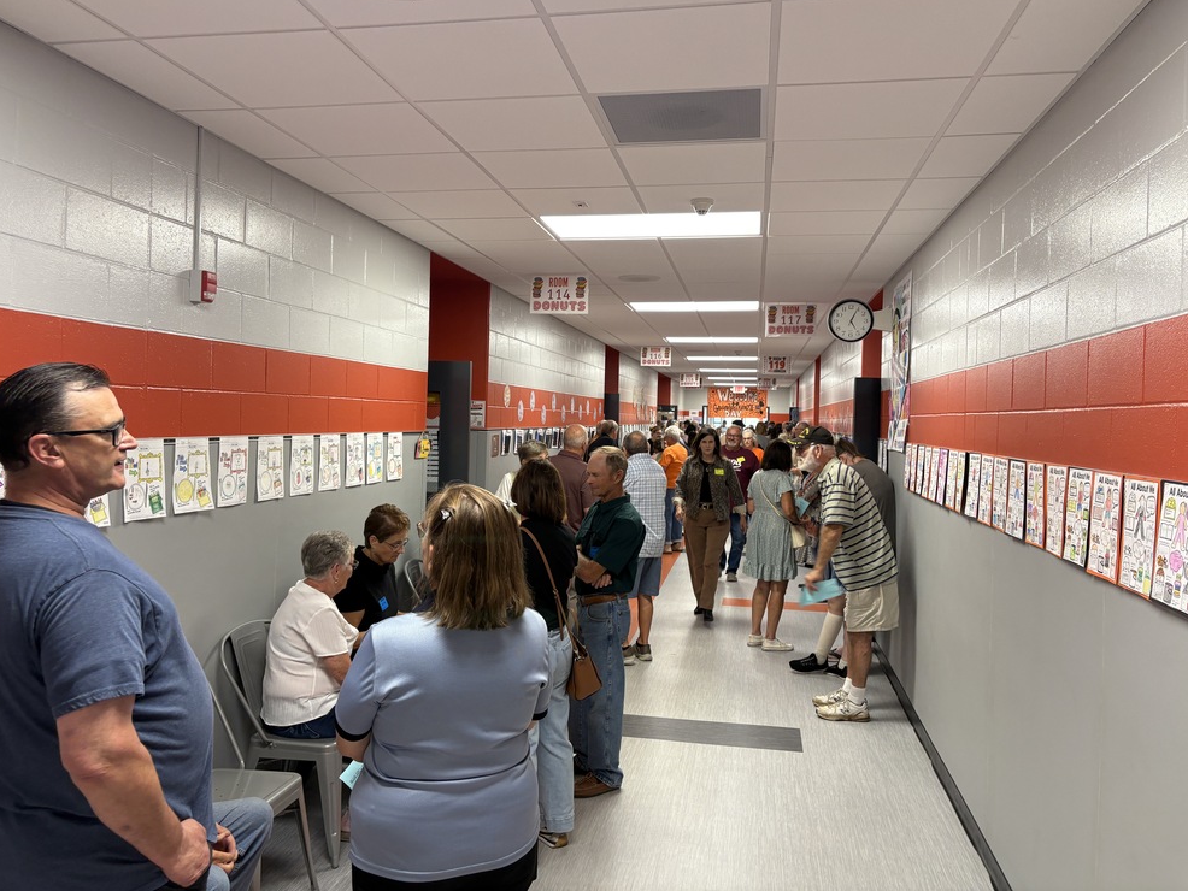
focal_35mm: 27
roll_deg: -0.4
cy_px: 430
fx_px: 927
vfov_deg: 51.4
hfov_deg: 65.3
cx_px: 572
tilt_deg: -0.7
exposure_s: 1/60
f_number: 1.6
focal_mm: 5.96
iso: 100
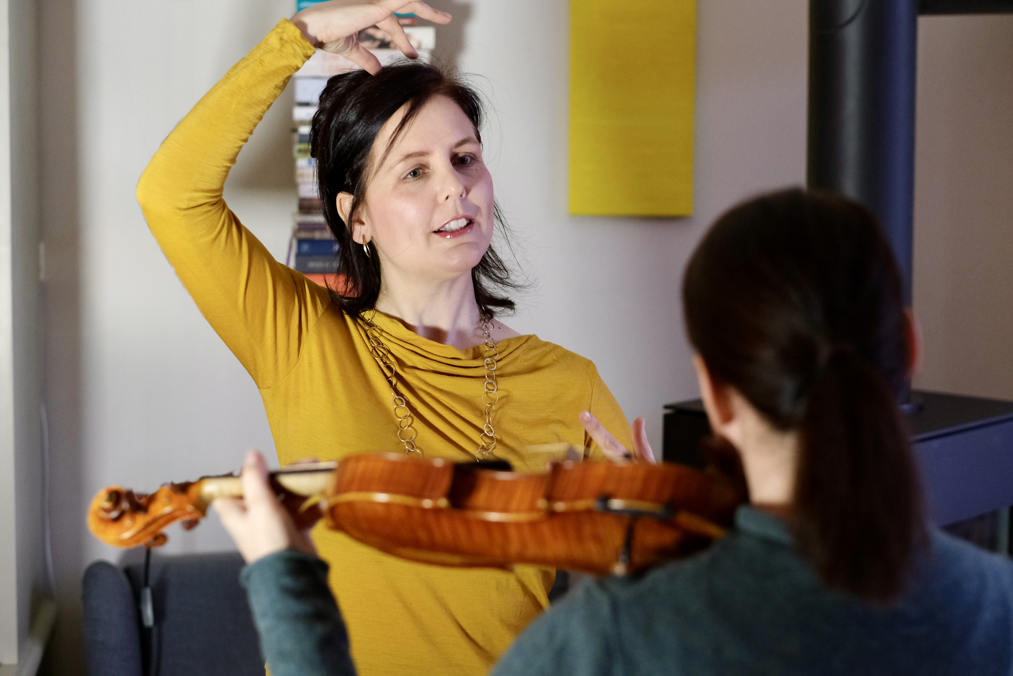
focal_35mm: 84
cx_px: 506
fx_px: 2363
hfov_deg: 24.2
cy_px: 338
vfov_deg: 16.3
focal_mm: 56
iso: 2500
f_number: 2.5
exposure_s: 1/250
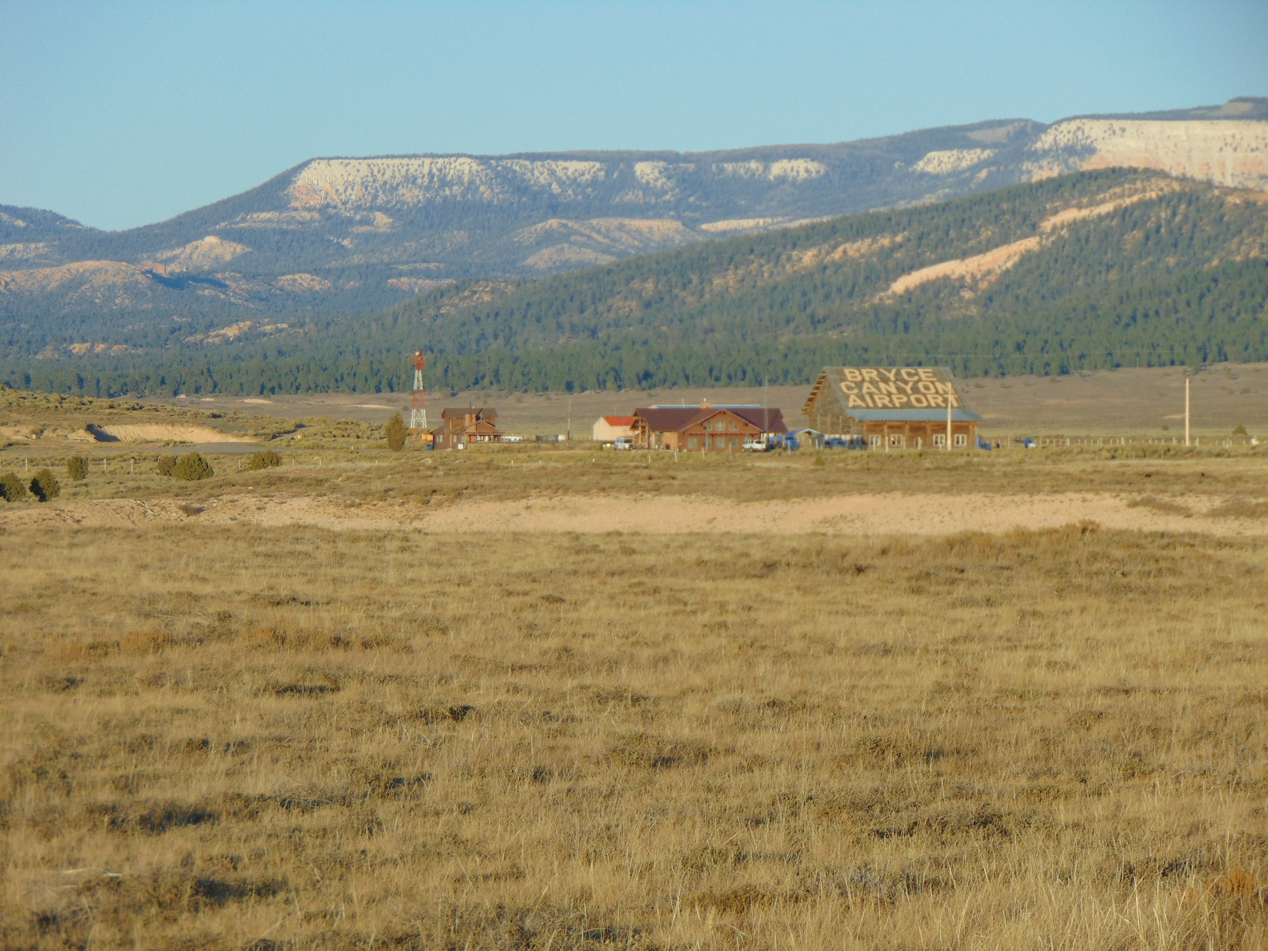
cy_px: 476
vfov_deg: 5.9
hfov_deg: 7.9
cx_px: 634
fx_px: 9158
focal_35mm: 250
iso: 80
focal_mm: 44.9
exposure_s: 1/500
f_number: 4.1
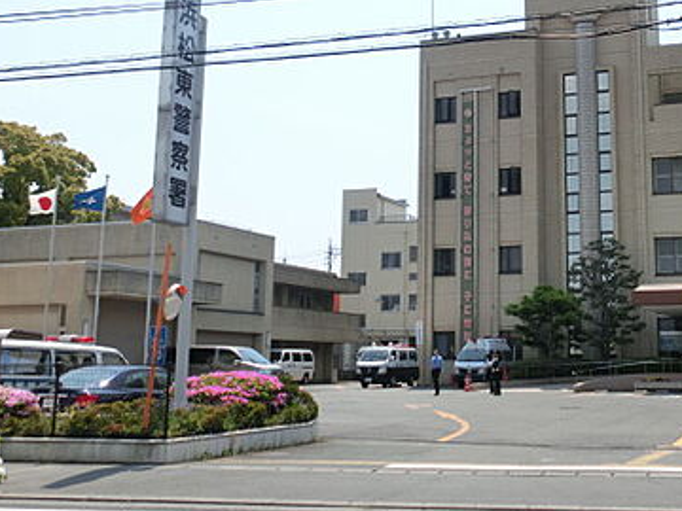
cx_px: 487
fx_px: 985
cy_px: 136
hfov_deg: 37.5
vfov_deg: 28.7
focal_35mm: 50
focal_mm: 5.36
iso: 80
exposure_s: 1/1000
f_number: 3.5
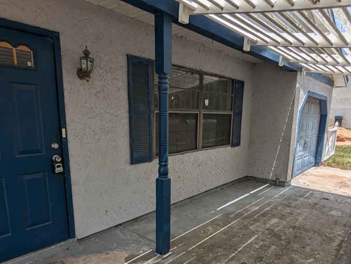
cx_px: 185
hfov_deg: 71.5
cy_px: 168
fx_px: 244
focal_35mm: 24
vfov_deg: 56.1
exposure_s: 1/1420
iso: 43
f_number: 2.2
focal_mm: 2.35
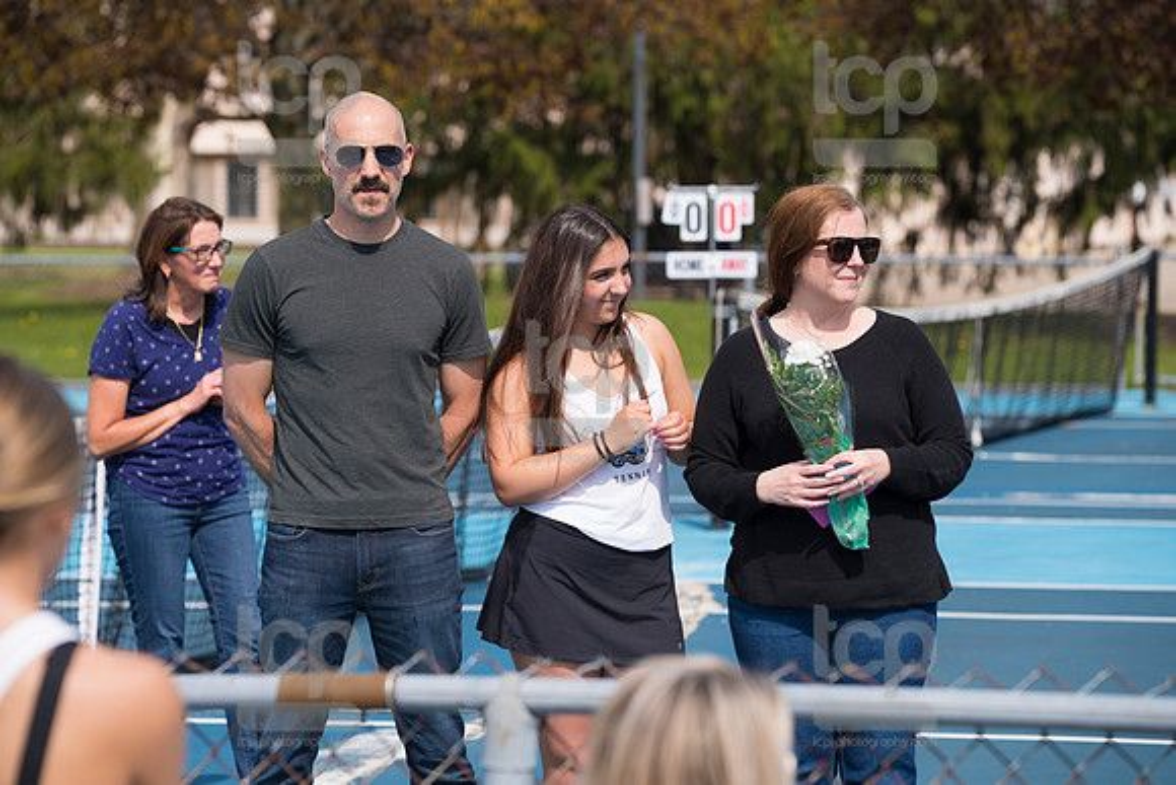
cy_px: 392
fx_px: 5391
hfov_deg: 12.4
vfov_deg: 8.3
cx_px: 588
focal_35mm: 165
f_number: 5.6
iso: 250
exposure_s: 1/1250
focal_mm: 165
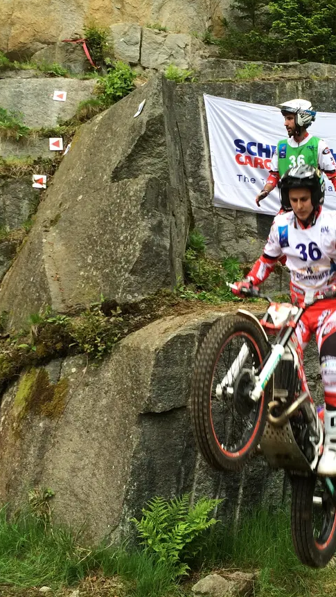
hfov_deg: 26.9
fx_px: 697
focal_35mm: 44
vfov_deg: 46.4
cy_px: 287
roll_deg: +0.4
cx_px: 231
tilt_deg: -0.9
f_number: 2.2
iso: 32
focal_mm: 4.15
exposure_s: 1/313
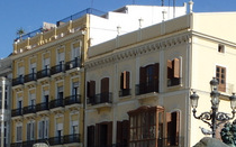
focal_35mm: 86
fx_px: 553
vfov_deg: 14.4
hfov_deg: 22.7
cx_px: 260
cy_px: 200
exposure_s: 1/100
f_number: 13
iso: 125
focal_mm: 6.1
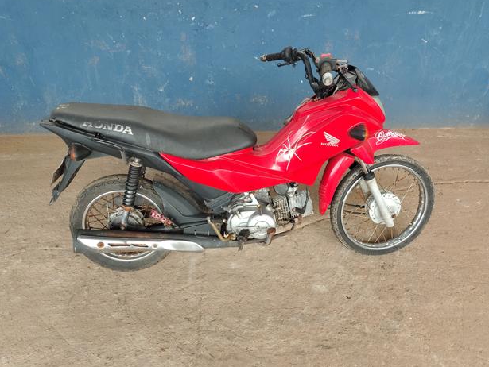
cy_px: 180
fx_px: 368
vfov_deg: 53.1
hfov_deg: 67.3
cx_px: 240
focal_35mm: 26
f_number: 1.7
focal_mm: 4.71
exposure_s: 1/120
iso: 220
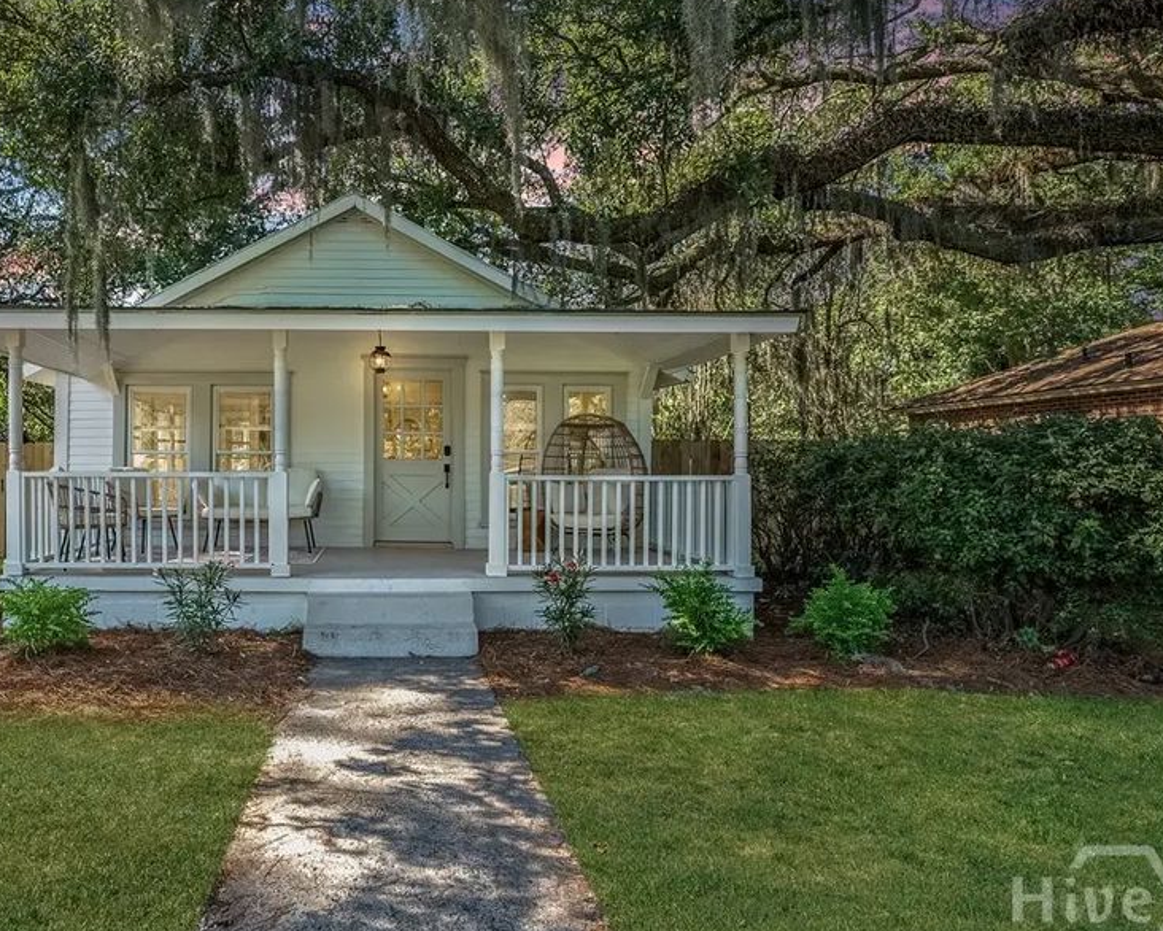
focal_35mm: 21
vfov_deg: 65.6
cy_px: 469
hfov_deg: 75.3
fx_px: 723
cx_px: 392
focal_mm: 16
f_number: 8
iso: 400
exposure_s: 1/4000
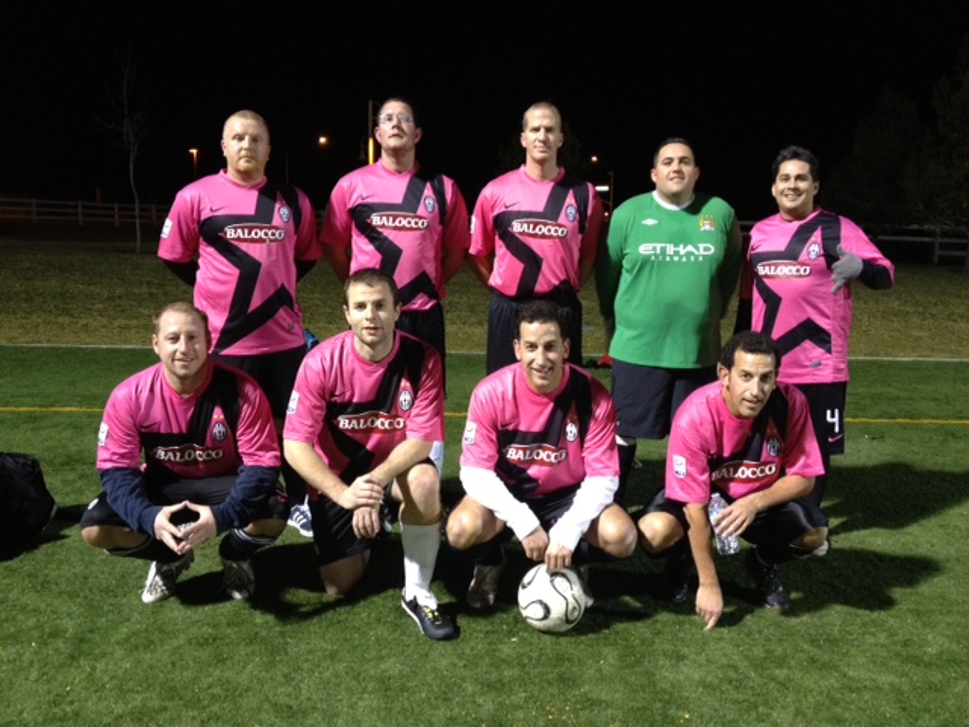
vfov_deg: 40.7
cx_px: 484
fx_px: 980
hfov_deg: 52.6
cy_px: 364
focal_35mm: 35
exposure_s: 1/20
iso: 250
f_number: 2.4
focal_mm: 4.28
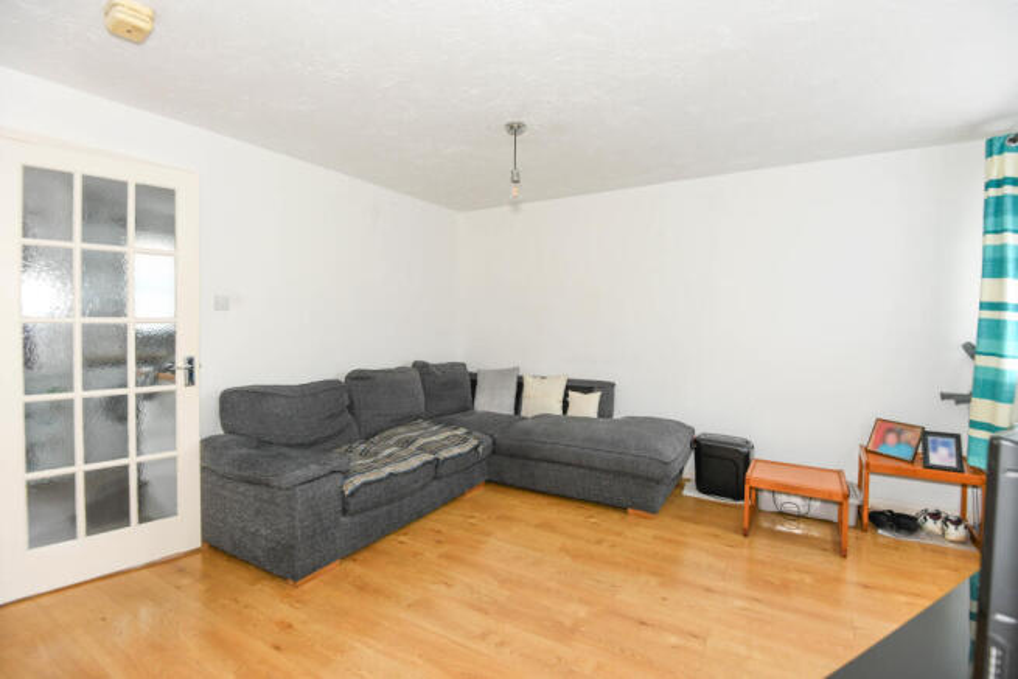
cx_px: 509
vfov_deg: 73.8
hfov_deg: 96.7
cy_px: 340
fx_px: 453
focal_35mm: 16
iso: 640
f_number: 6.3
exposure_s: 1/80
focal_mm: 16
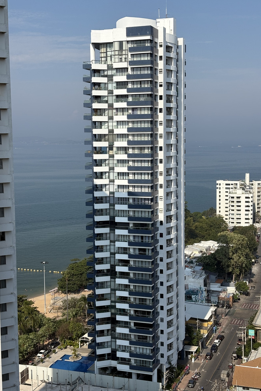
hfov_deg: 24.6
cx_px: 132
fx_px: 598
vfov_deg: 36.2
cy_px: 195
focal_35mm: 55
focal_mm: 5.96
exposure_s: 1/4630
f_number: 1.6
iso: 32
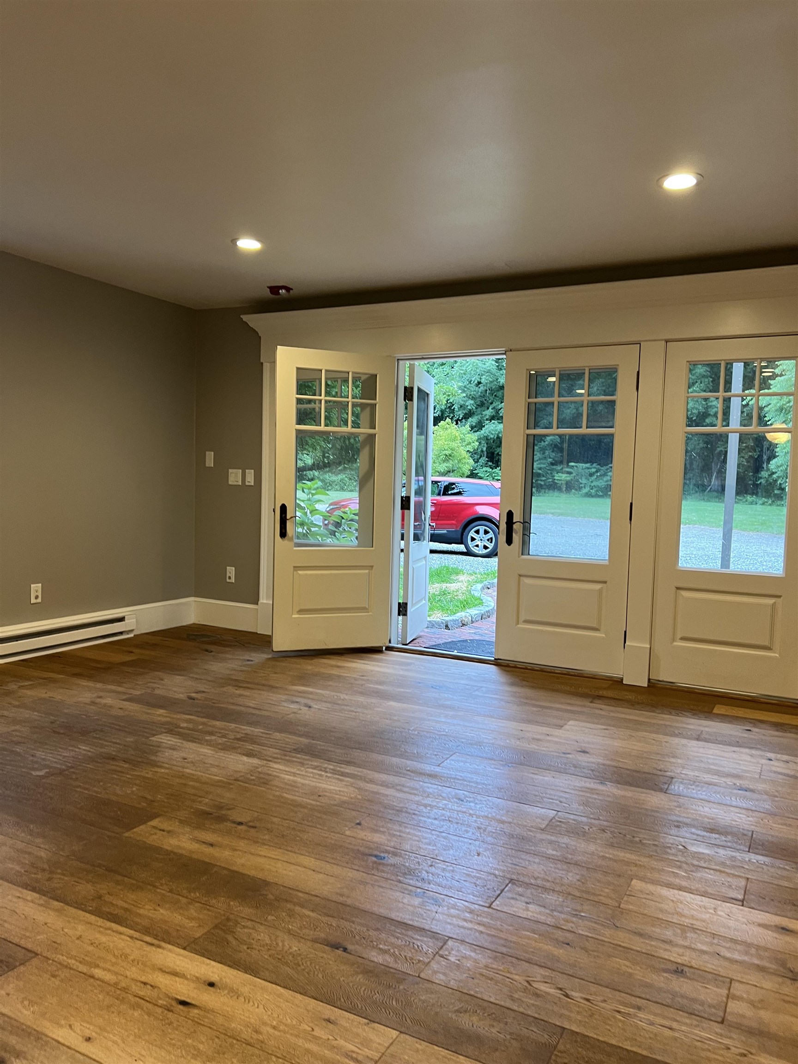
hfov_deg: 53.1
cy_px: 532
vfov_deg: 67.3
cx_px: 399
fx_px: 799
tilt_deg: -3.8
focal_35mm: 26
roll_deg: -0.5
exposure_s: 1/60
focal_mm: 5.7
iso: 125
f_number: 1.5
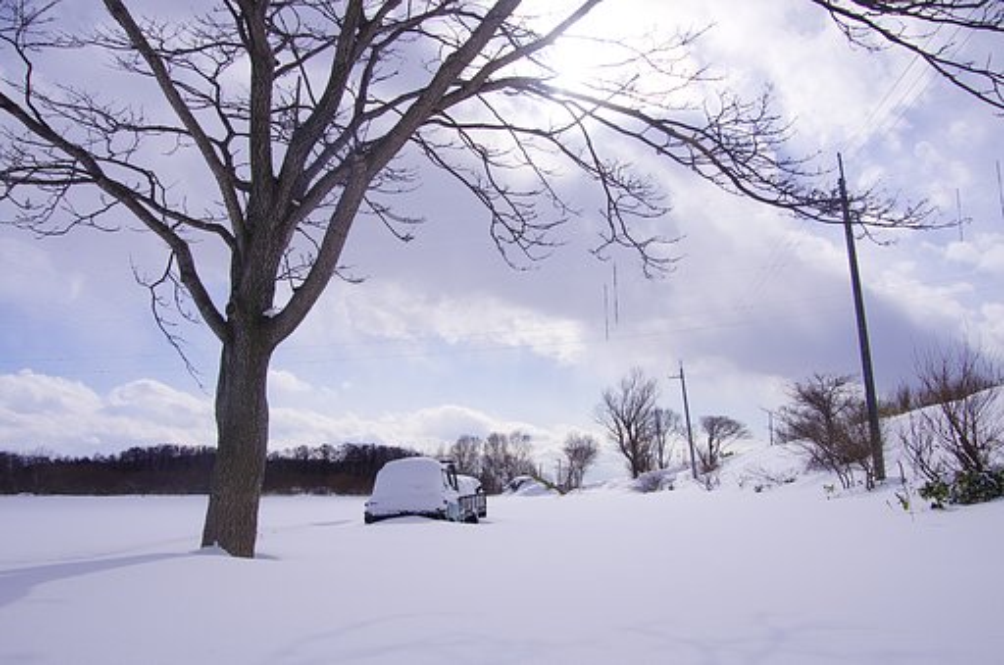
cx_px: 502
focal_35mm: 27
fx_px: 751
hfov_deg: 67.5
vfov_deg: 47.7
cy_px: 332
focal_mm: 18
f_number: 6.3
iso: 160
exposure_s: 1/400
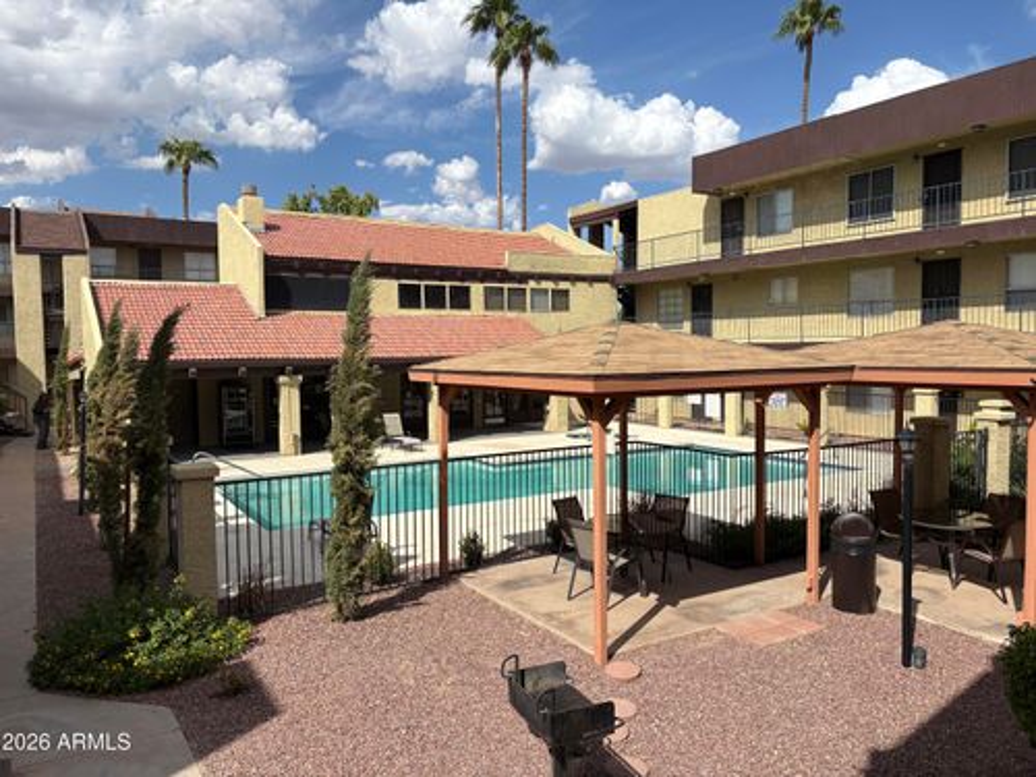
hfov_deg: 67.3
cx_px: 518
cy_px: 388
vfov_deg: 53.1
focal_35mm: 26
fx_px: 778
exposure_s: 1/4950
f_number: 1.6
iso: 50
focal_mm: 5.96
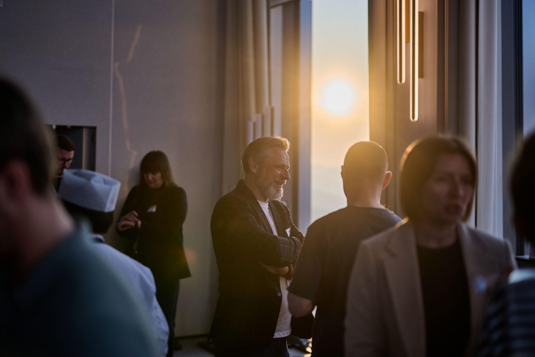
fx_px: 743
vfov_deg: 27.0
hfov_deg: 39.6
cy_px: 178
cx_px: 268
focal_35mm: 50
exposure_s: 1/1500
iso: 64
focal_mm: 50
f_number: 1.4
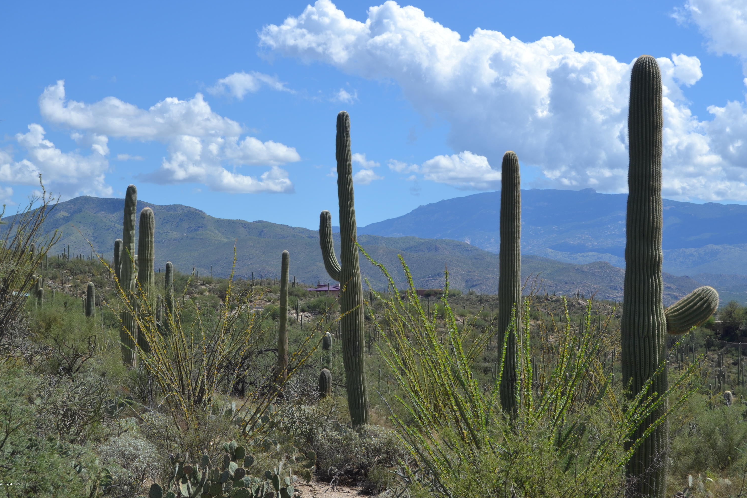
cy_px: 247
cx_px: 377
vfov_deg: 19.5
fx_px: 1452
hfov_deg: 28.8
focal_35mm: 70
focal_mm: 46
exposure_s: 1/320
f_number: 9
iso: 100
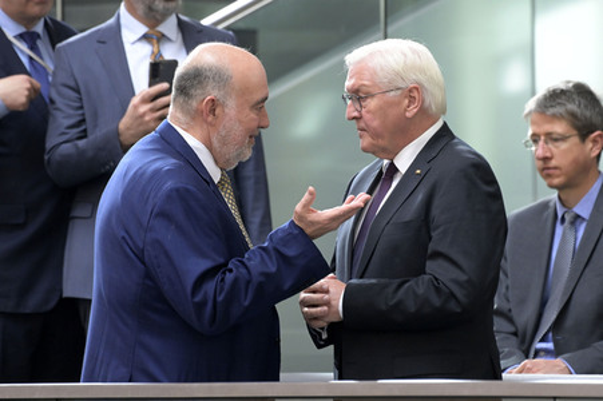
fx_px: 7364
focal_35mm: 440
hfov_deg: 4.7
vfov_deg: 3.1
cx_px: 302
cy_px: 200
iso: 8000
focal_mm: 440
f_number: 5.6
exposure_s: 1/160
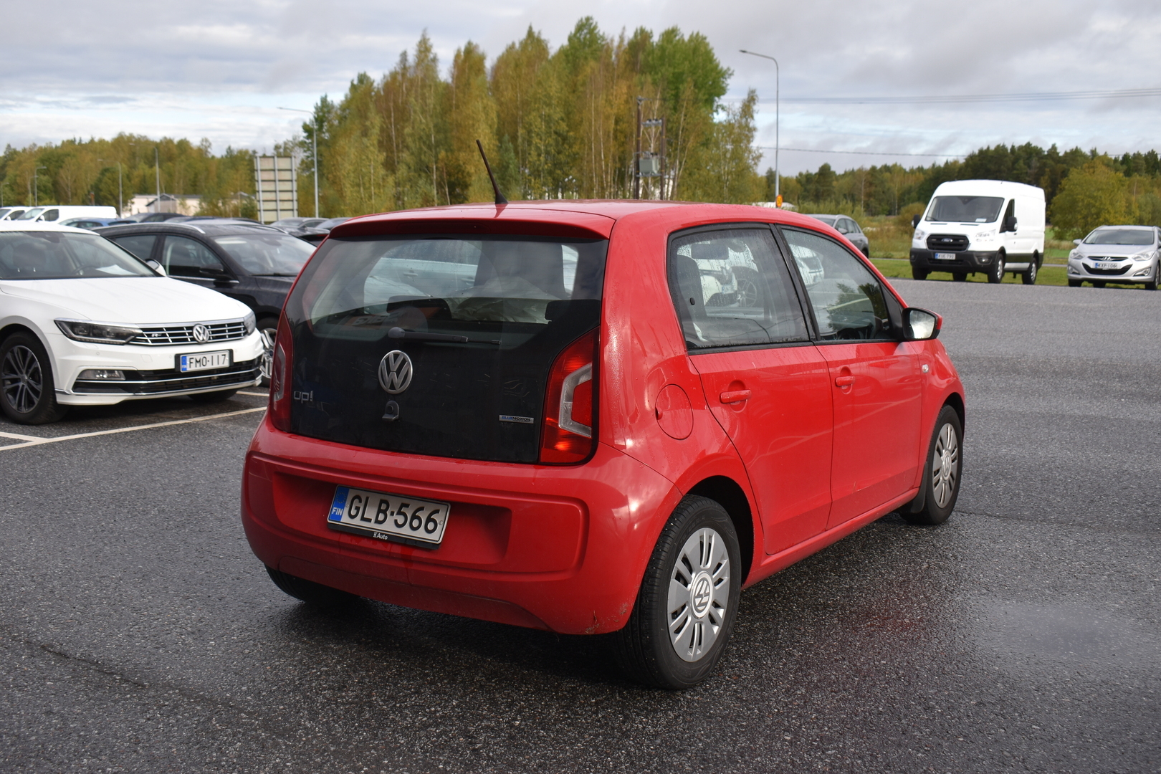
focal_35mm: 36
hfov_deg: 53.1
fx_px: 1161
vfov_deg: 36.9
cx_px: 580
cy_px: 387
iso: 200
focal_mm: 24
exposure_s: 1/350
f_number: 6.7
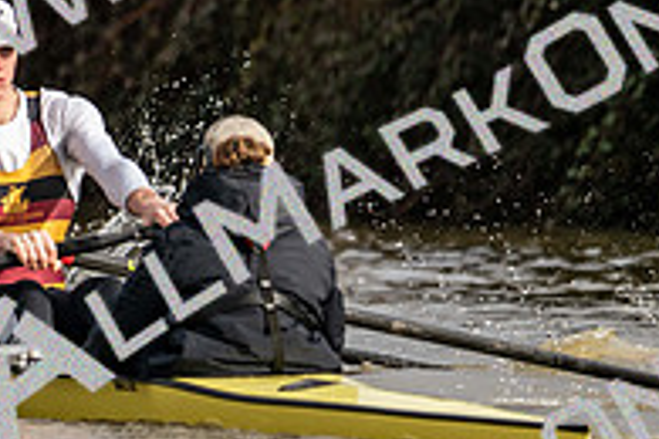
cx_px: -311
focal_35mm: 1191
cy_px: 137
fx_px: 21800
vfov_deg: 1.2
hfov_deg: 1.7
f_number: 4.5
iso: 280
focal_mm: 400
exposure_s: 1/1600
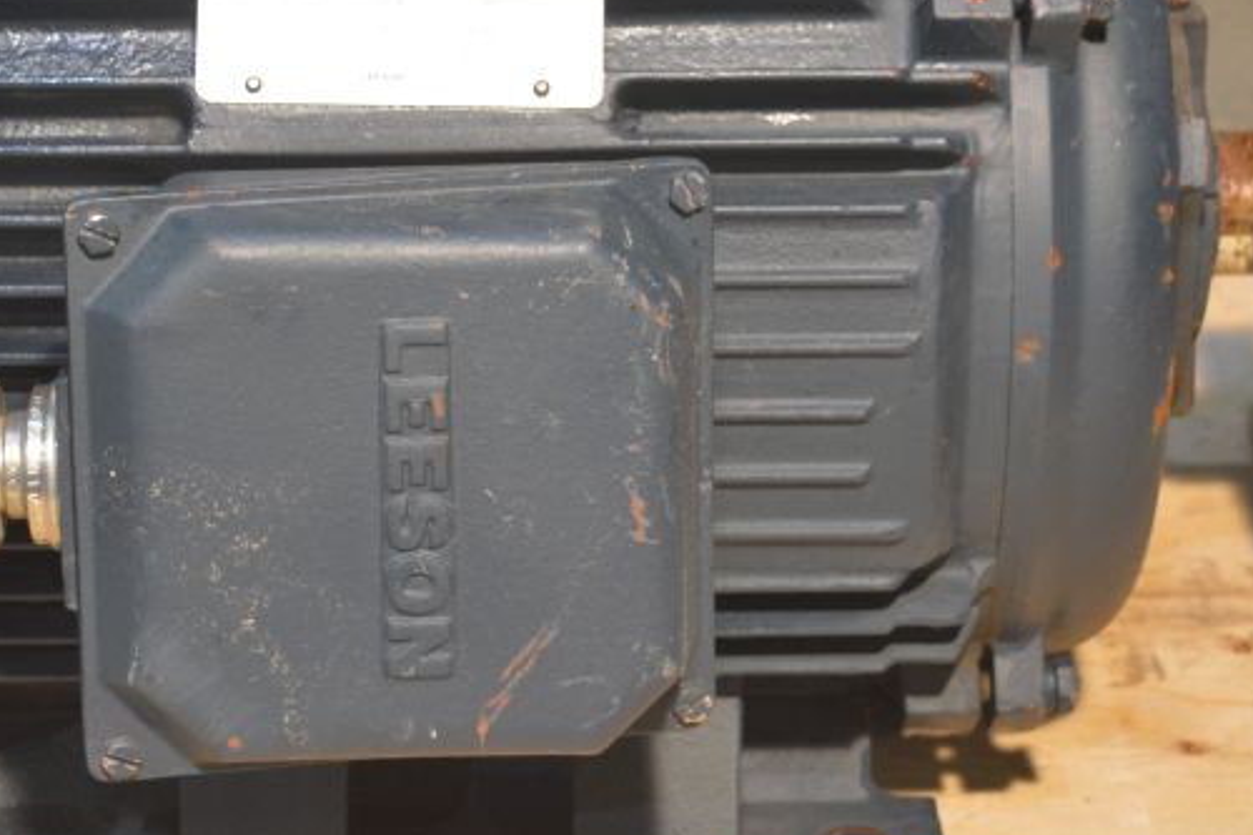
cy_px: 217
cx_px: 398
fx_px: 3966
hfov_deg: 17.9
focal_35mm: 114
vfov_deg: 12.0
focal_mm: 38
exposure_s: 1/20
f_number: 4.8
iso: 400
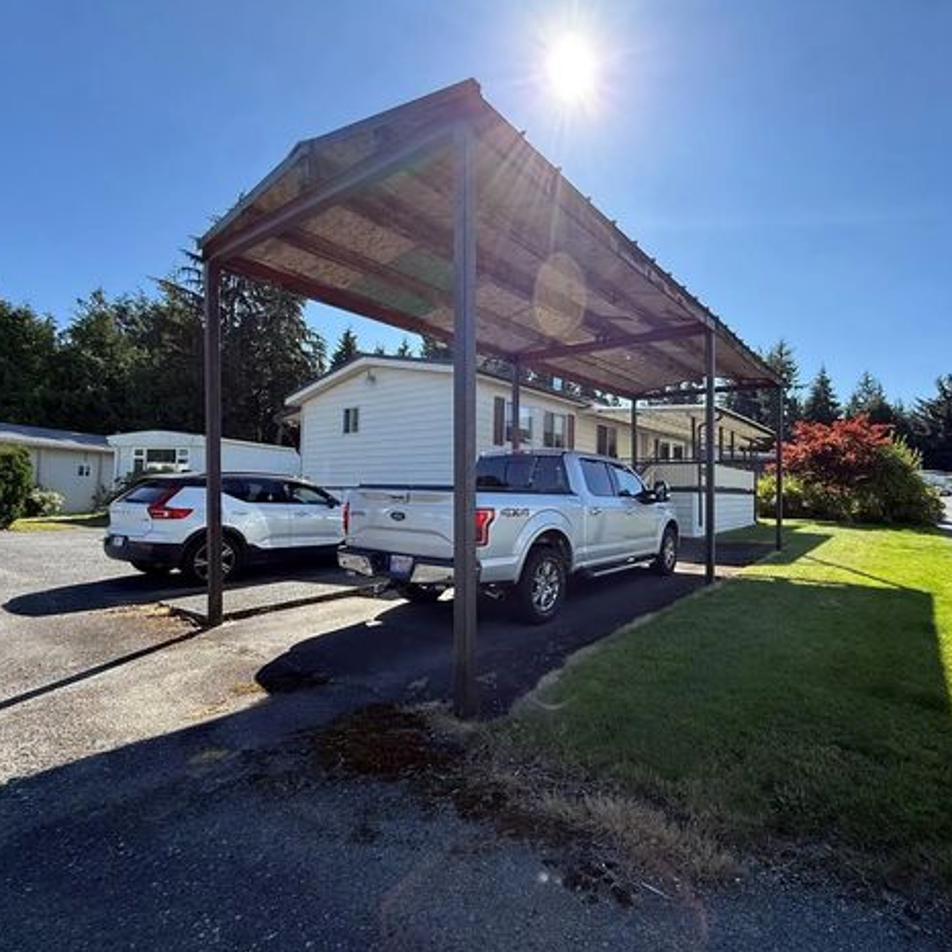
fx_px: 529
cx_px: 562
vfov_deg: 84.0
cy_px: 470
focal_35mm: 17
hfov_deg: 83.1
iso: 64
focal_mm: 2.22
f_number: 2.2
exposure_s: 1/1087
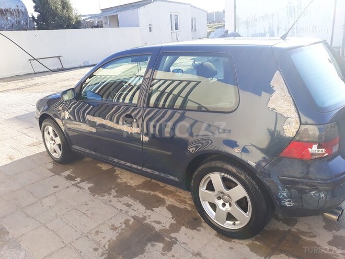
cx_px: 172
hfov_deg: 65.3
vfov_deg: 51.4
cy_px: 130
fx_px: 269
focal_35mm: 27
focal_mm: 3.71
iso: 40
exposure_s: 1/354
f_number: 1.7
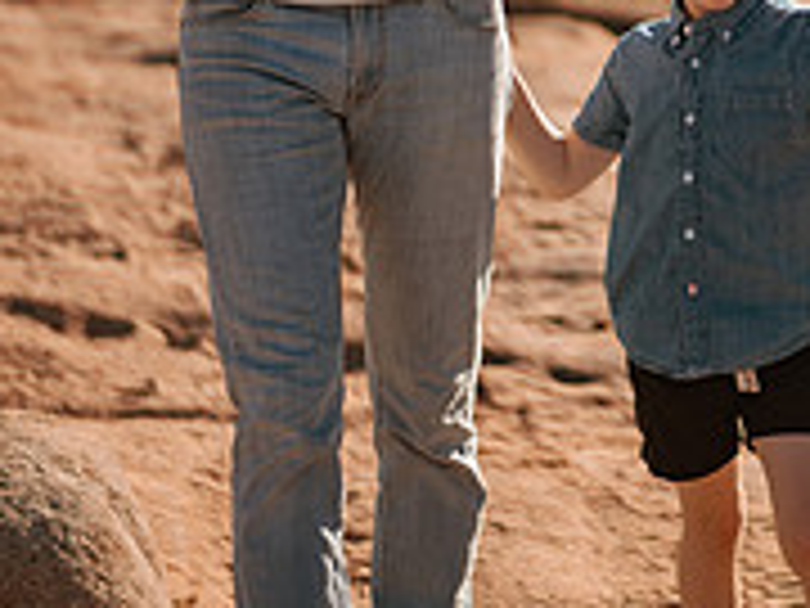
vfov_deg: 8.1
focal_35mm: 180
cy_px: -250
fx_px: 4212
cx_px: 1040
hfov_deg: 10.7
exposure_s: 1/2500
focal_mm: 58
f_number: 1.8
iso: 50
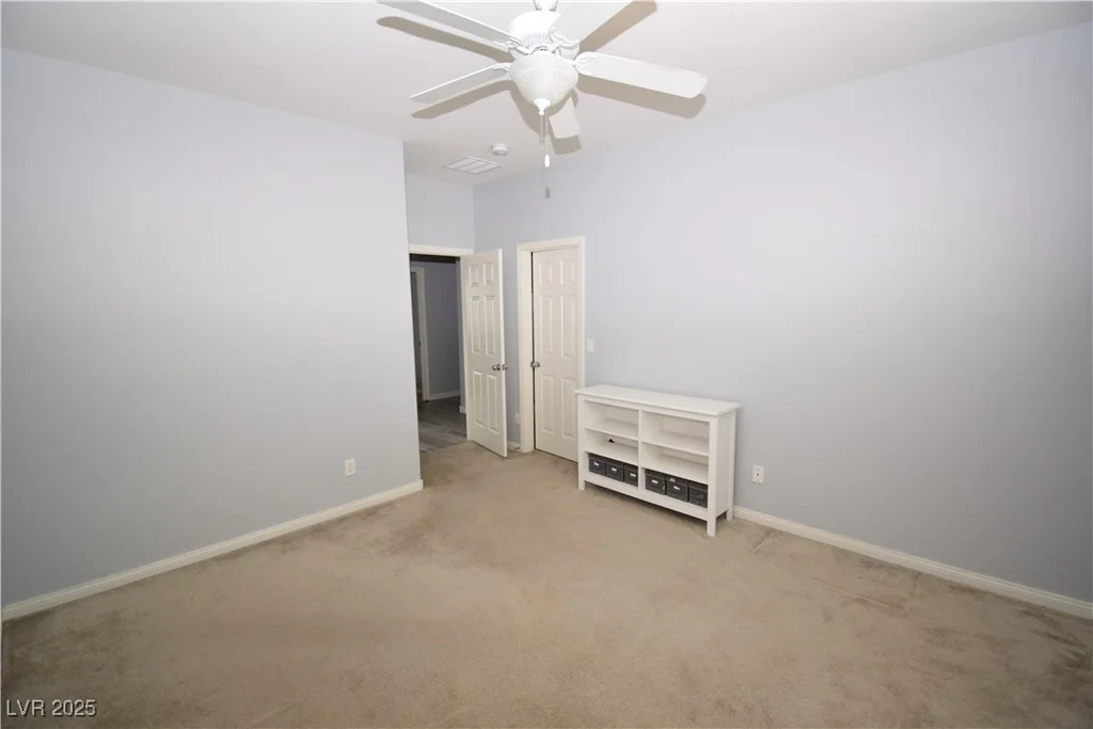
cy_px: 364
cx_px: 546
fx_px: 455
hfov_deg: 100.4
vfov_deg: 77.3
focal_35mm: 15
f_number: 4.5
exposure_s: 1/30
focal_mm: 10
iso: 400
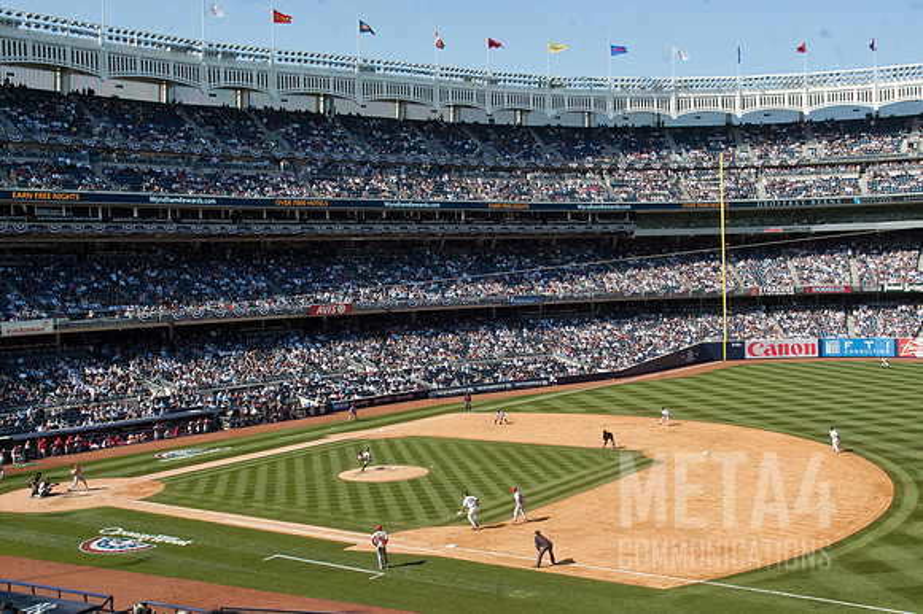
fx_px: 1074
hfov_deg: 46.4
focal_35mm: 42
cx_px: 518
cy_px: 333
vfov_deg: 31.9
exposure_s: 1/400
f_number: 10
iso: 320
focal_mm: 24
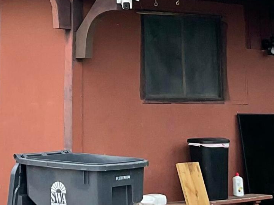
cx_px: 22
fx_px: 918
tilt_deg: +10.9
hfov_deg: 16.7
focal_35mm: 116
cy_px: -75
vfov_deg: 12.3
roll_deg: -1.0
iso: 16
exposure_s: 1/365
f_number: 1.8
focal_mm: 3
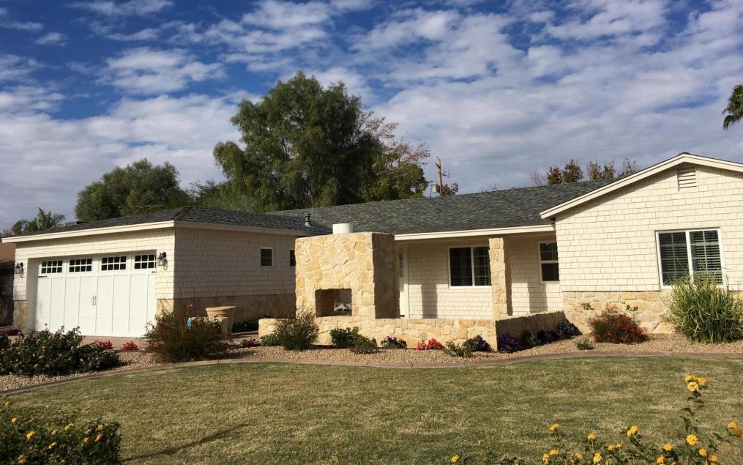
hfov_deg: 61.2
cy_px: 191
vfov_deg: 40.5
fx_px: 628
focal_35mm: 31
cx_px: 370
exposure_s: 1/3077
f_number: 2.2
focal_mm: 4.15
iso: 25
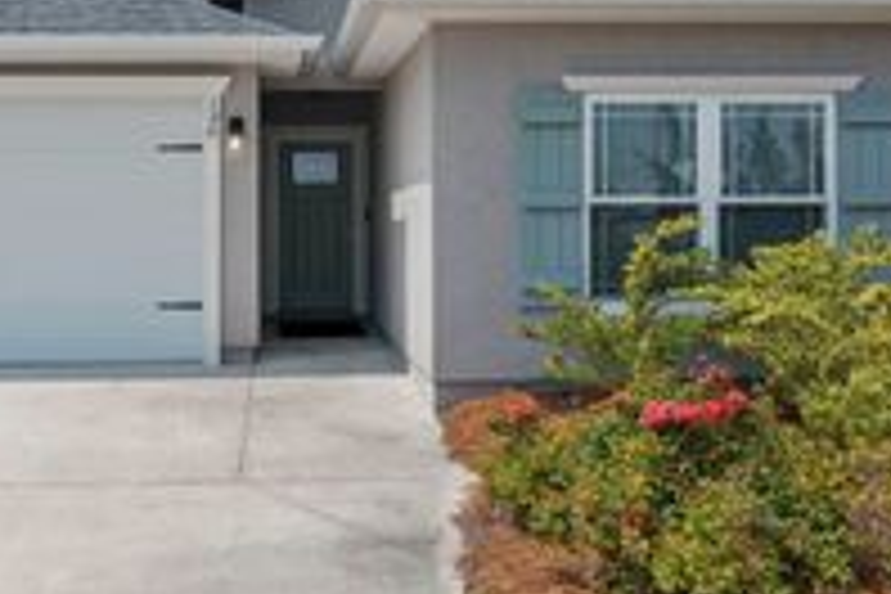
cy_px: 214
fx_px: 1064
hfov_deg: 44.9
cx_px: 320
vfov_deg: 31.0
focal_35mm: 43
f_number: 8
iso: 250
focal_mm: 17
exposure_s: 1/500
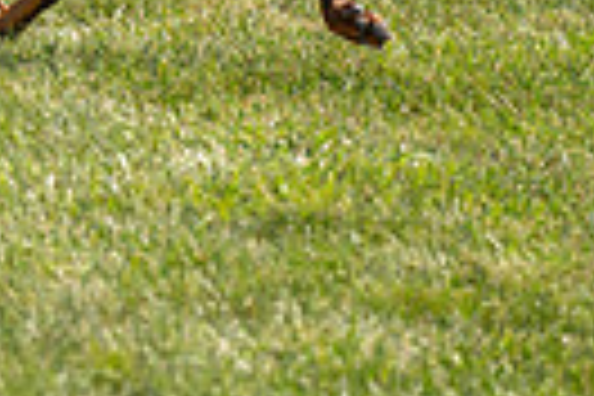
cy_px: -452
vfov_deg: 1.7
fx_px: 13017
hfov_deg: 2.6
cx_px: -630
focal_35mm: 789
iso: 200
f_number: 3.5
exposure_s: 1/1600
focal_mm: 179
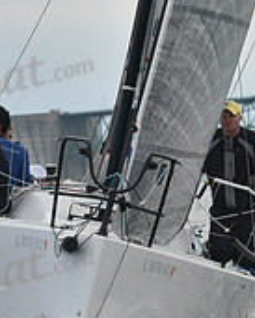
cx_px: 192
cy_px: 163
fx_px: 2997
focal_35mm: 318
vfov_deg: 6.1
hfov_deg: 4.9
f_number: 4.5
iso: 640
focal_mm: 100
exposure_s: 1/640
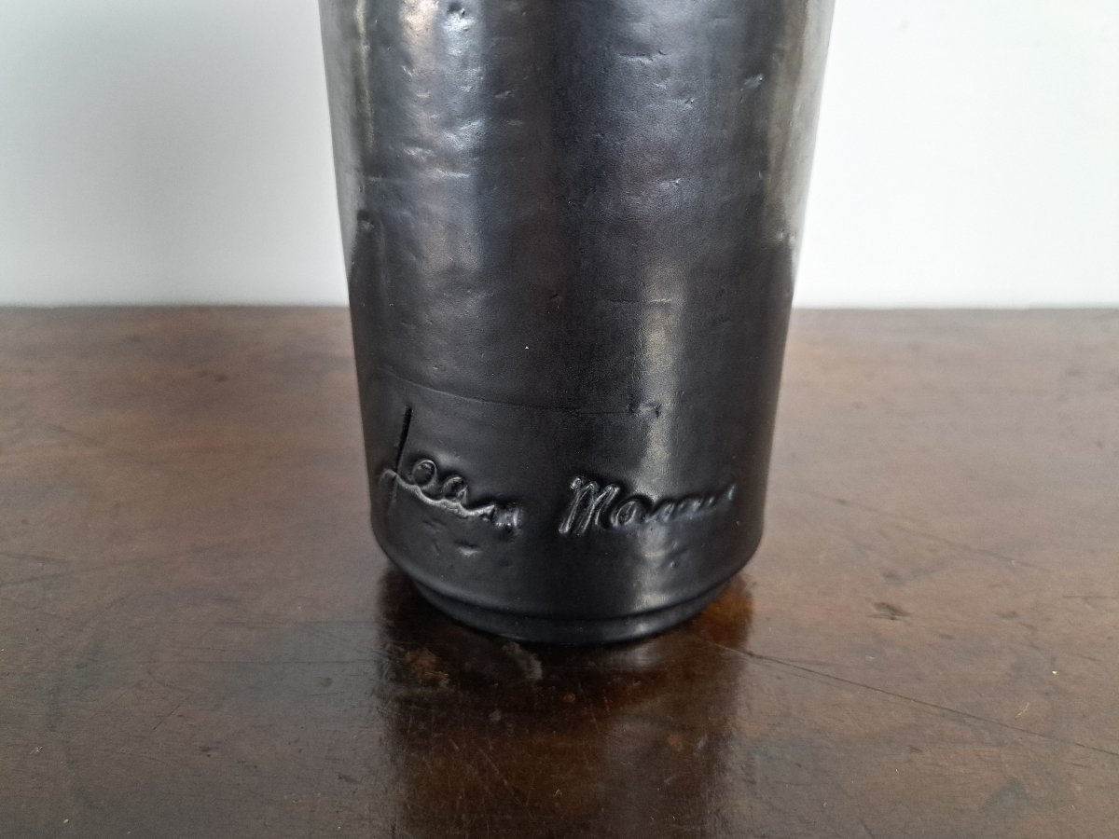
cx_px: 560
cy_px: 420
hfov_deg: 71.6
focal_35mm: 24
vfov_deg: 56.8
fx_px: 776
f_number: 1.8
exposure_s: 1/50
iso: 250
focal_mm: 5.23
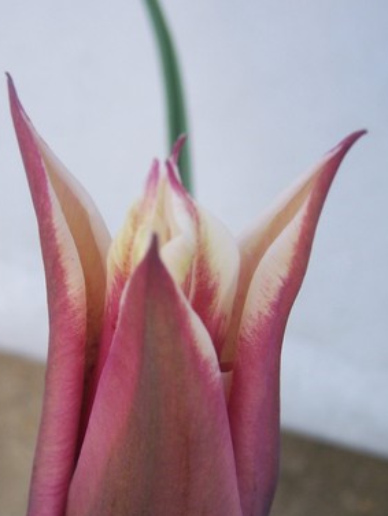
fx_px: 941
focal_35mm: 63
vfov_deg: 30.5
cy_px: 345
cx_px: 147
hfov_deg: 23.2
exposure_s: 1/125
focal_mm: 7.3
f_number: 3.3
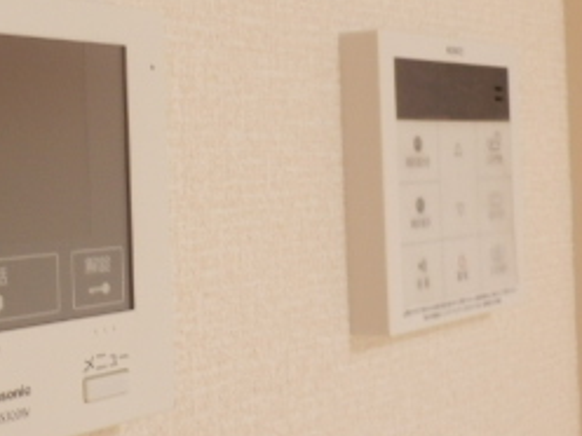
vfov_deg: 23.6
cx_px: 87
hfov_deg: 30.2
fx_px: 1042
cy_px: 162
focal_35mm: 62
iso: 200
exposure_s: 1/15
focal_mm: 4.2
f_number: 3
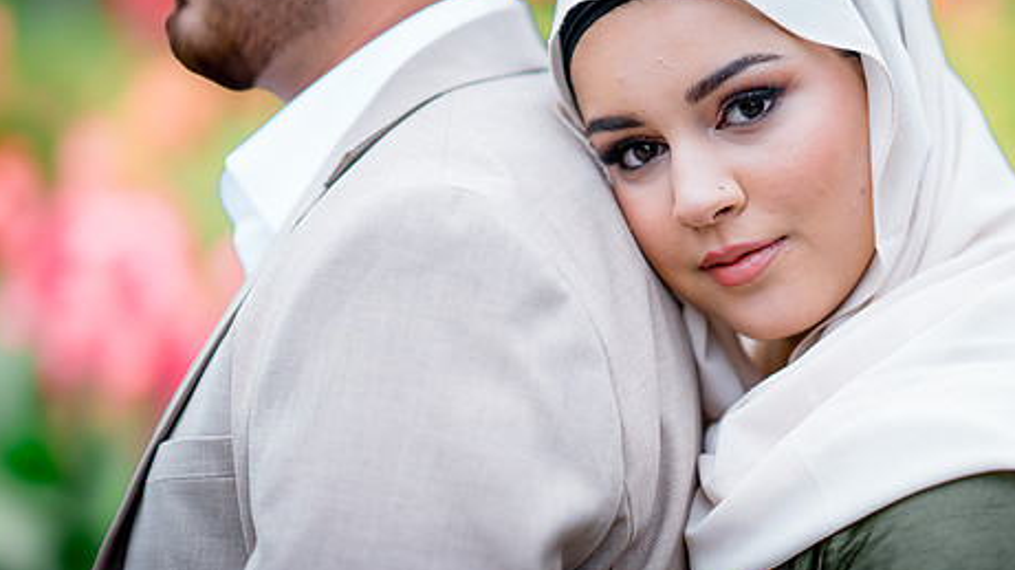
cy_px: 325
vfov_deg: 10.8
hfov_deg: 19.1
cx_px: 614
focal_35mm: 112
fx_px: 3013
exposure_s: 1/2000
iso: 100
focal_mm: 85
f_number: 1.4
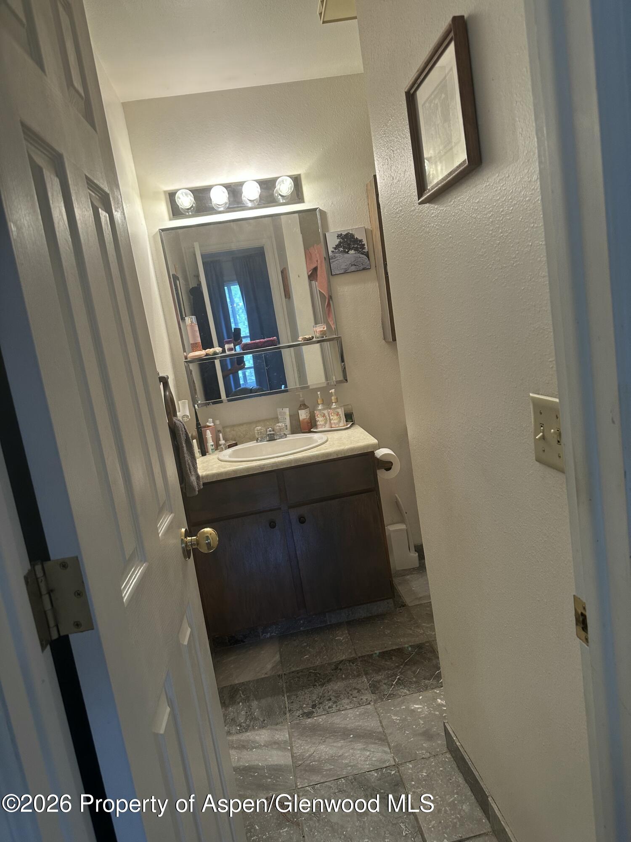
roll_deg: +7.4
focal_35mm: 24
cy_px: 421
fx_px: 583
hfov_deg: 56.8
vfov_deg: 71.6
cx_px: 316
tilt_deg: -10.0
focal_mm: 6.86
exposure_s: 1/60
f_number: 1.78
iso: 160
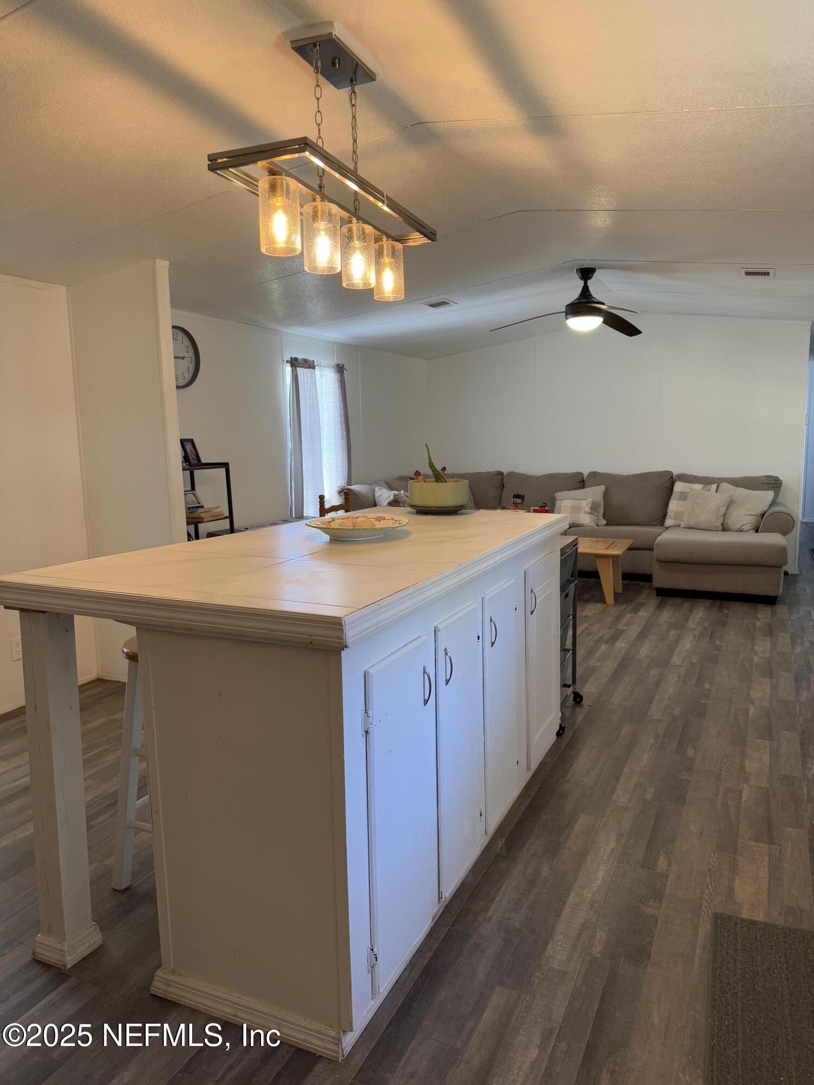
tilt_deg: -7.9
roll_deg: +1.8
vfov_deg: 71.6
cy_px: 542
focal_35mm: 24
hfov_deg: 56.8
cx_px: 407
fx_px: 752
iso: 125
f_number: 1.78
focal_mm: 6.76
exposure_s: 1/60
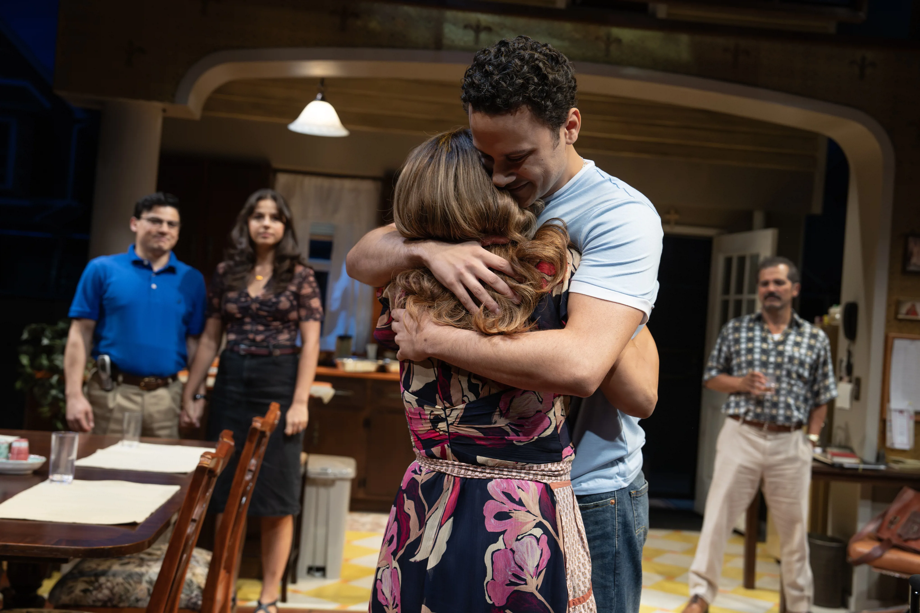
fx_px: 1022
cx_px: 460
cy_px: 306
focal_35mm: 40
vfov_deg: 33.4
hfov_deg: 48.5
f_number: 4
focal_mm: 40
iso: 1000
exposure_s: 1/320
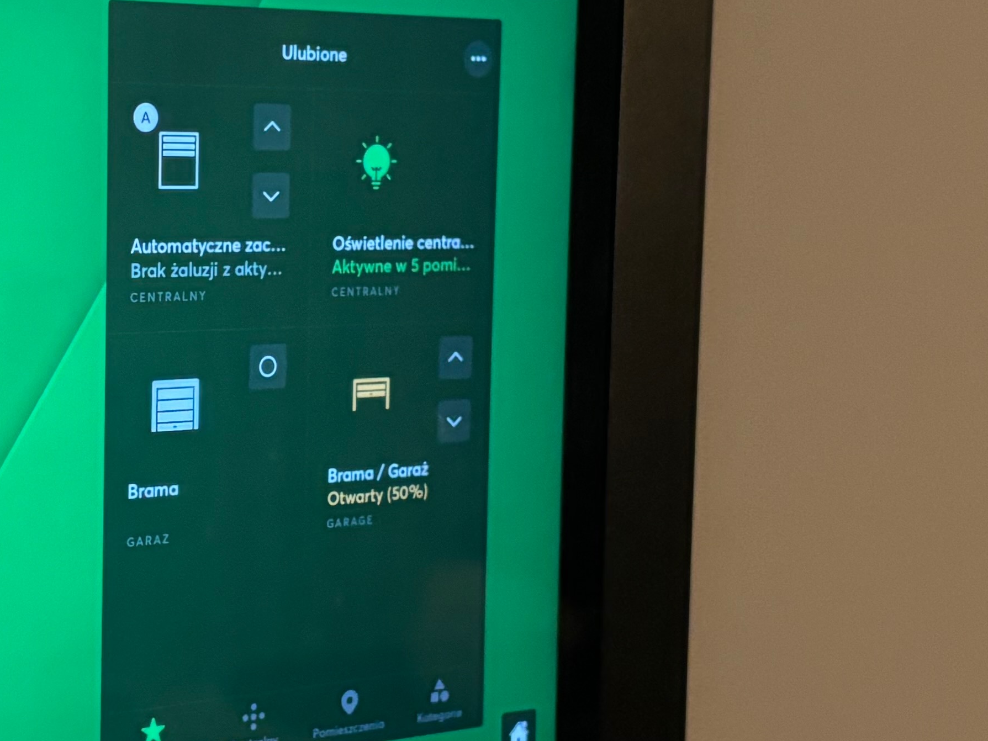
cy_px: 365
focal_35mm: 83
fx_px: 2369
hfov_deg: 23.2
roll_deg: -1.4
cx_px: 193
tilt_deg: -6.0
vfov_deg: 17.8
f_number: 1.6
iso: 640
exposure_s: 1/34
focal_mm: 5.96
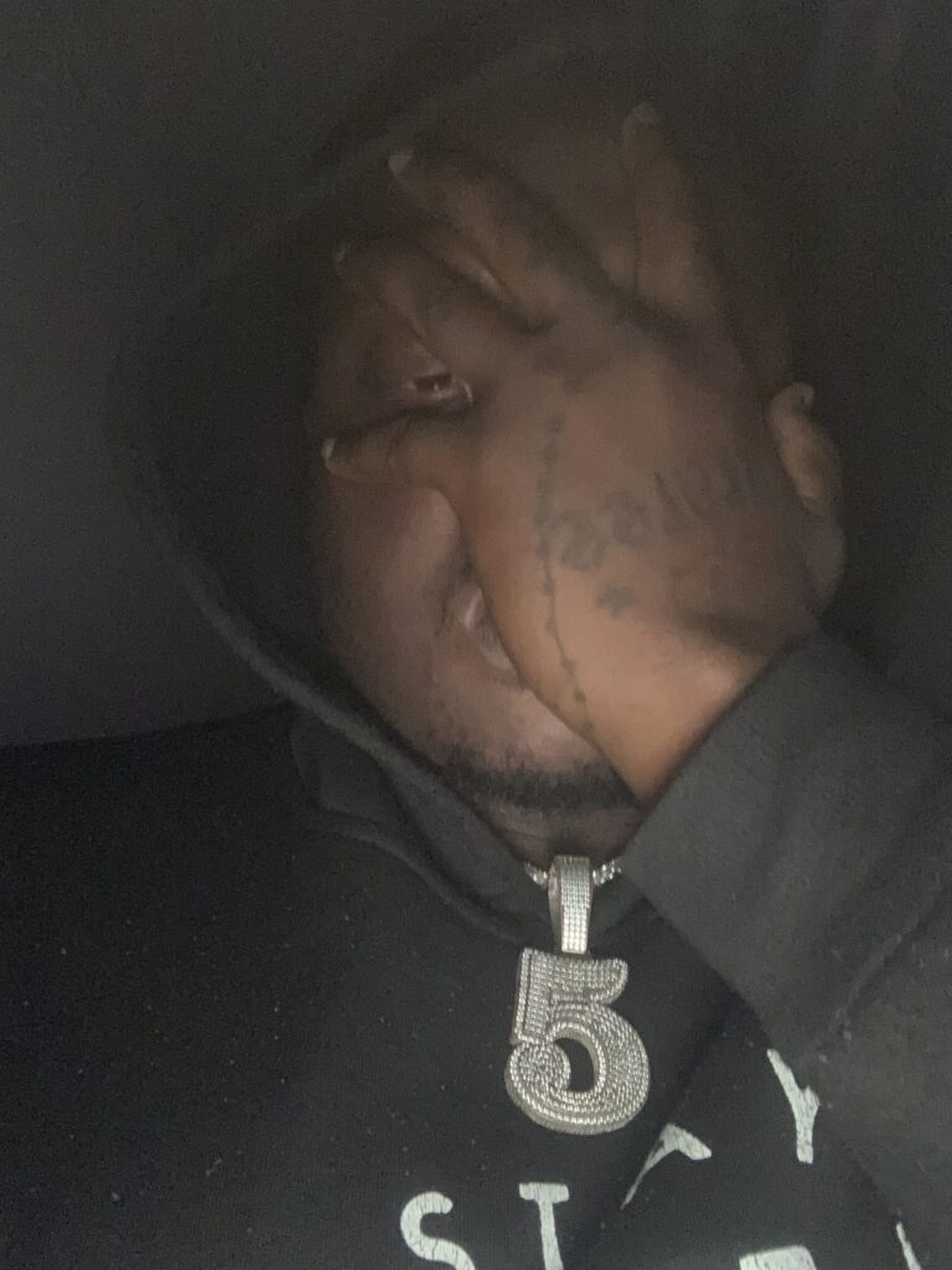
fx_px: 1173
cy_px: 635
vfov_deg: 56.8
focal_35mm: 32
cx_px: 476
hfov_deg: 44.2
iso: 500
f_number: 2.2
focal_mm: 2.87
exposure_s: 1/16
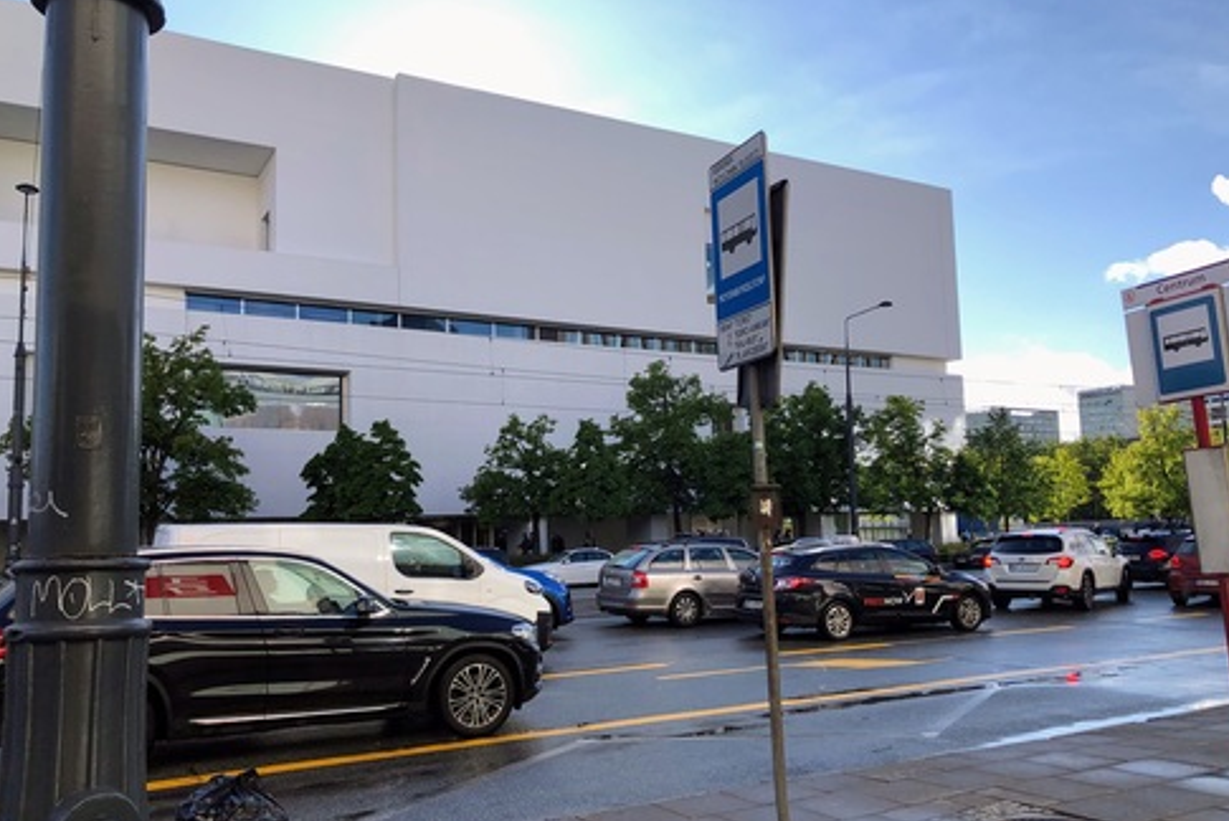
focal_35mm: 30
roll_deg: +0.5
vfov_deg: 43.6
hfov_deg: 61.9
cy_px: 445
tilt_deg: +5.8
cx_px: 626
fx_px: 1025
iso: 20
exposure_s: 1/1297
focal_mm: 3.99
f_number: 1.8
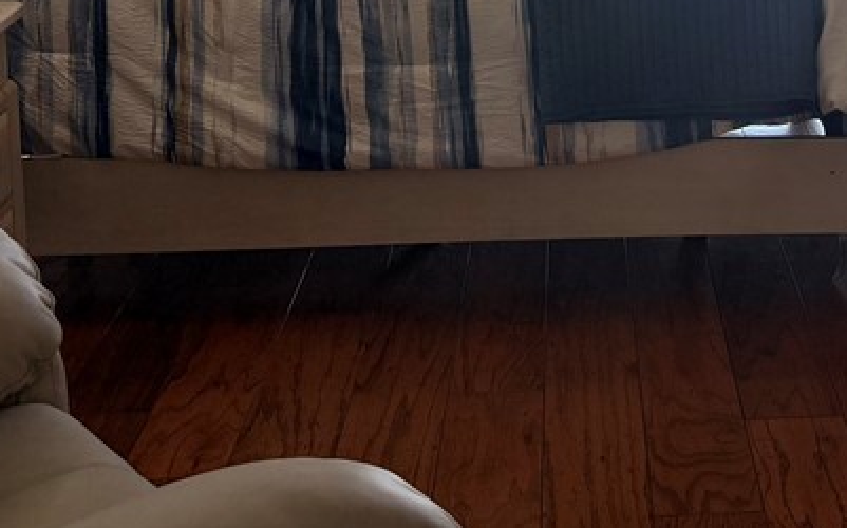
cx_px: 625
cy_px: -237
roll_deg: +1.2
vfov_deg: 18.1
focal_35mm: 65
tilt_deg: -4.7
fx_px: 1499
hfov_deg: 31.0
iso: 200
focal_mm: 6.76
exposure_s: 1/137
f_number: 1.78
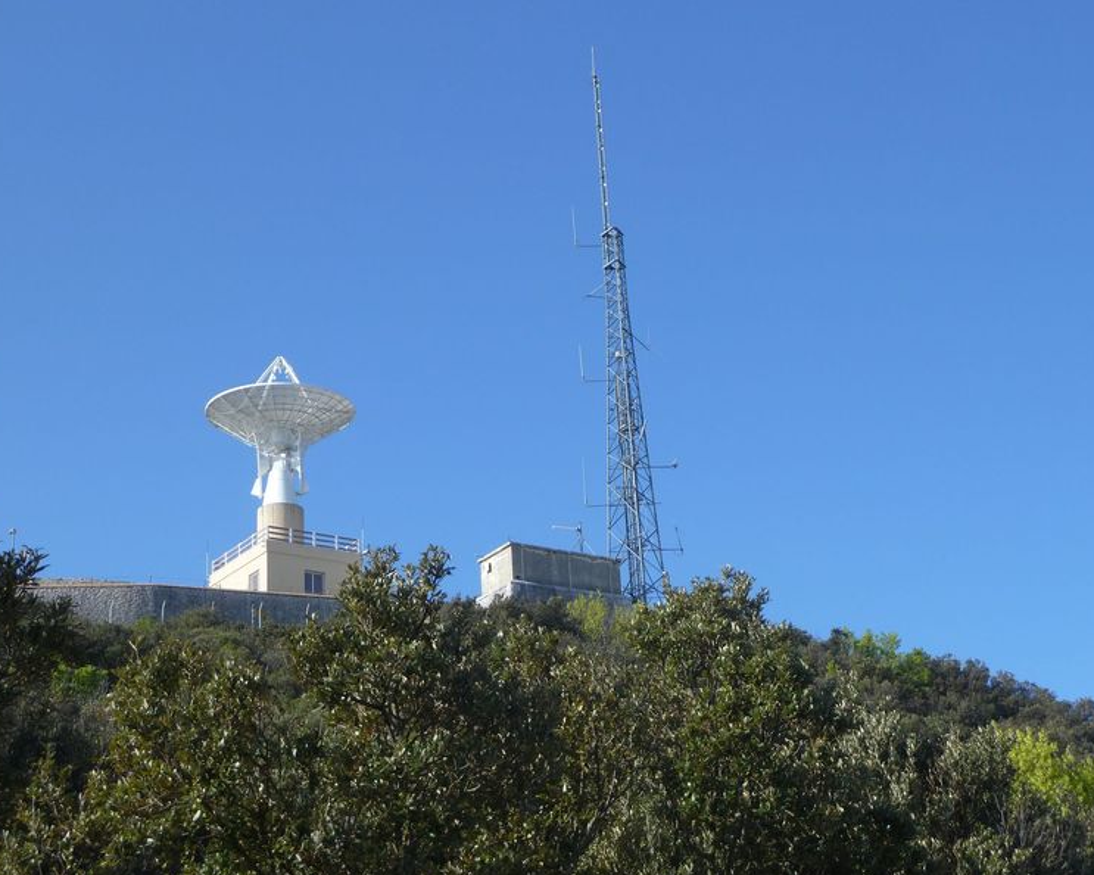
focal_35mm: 62
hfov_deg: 30.5
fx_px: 2007
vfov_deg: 24.6
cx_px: 521
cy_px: 439
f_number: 5
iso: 80
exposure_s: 1/400
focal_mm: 9.7
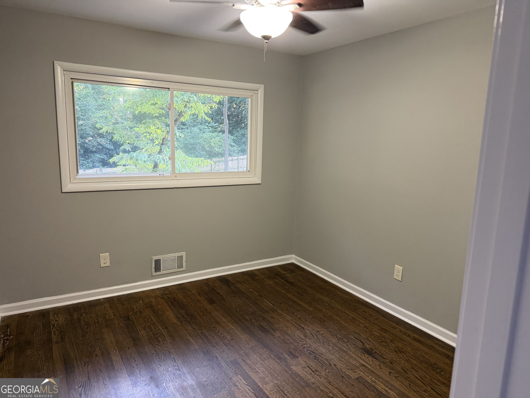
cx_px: 265
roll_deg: -1.4
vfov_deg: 56.8
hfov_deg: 71.6
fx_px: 367
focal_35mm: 24
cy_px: 199
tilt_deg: -10.3
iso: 250
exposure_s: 1/60
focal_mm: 6.76
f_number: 1.78
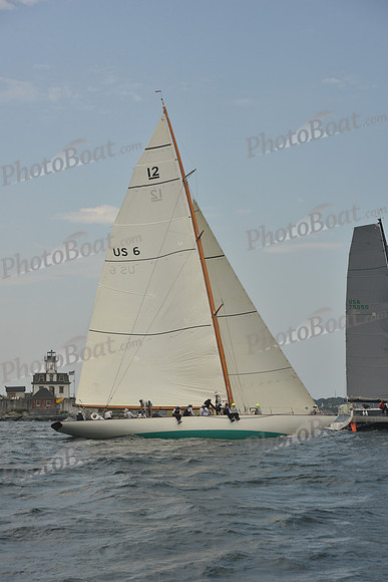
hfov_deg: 19.5
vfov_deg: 28.8
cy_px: 291
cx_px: 194
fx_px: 1131
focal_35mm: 70
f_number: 7.1
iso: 250
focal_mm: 70
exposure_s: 1/500
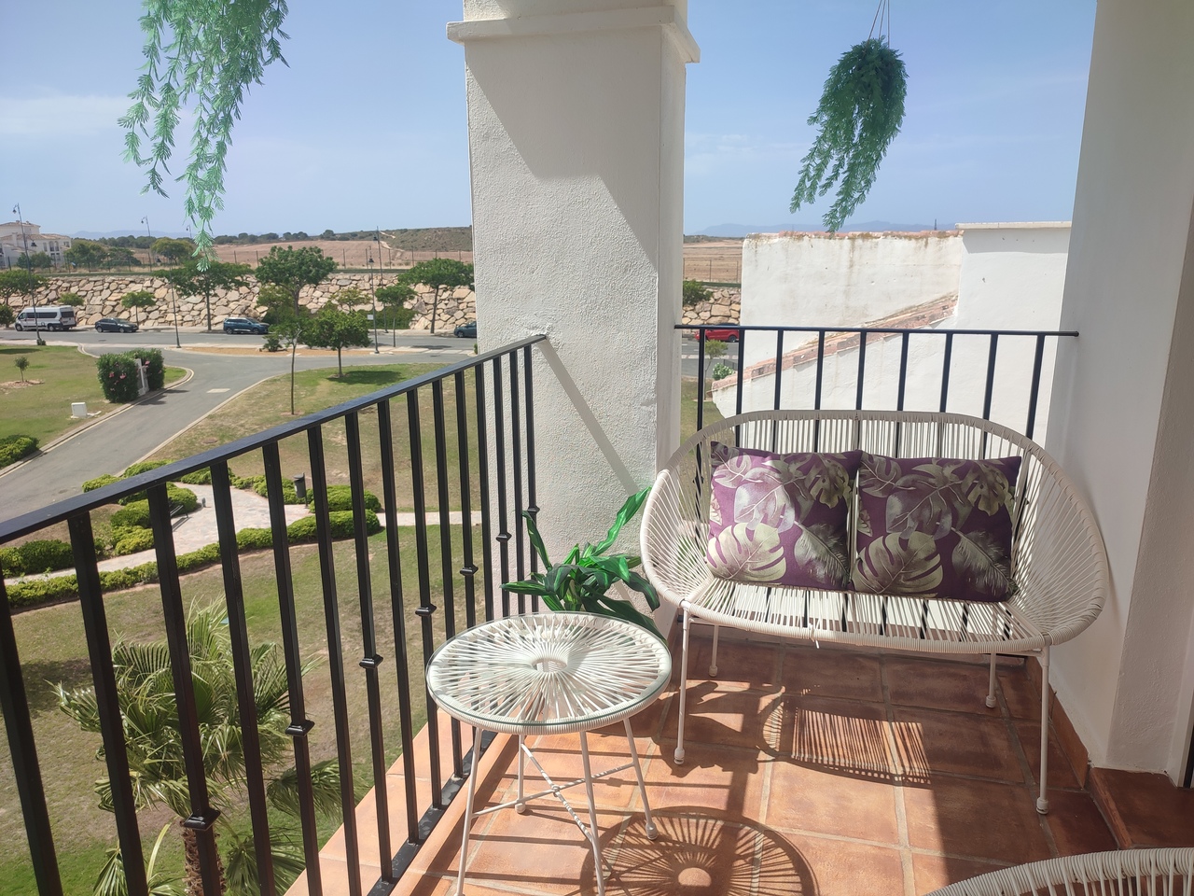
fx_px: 862
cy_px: 448
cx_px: 597
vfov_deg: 54.9
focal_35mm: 25
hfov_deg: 69.4
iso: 50
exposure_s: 1/622
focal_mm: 6.04
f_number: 1.9
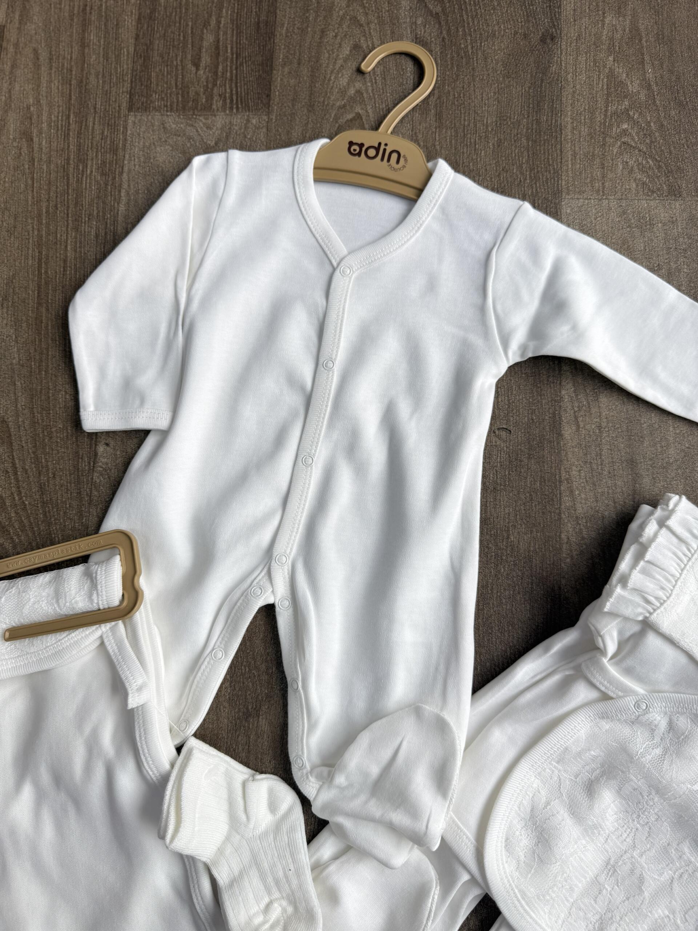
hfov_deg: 56.8
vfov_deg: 71.6
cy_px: 466
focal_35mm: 24
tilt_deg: -82.4
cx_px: 349
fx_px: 645
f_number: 1.78
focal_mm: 6.76
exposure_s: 1/660
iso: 80
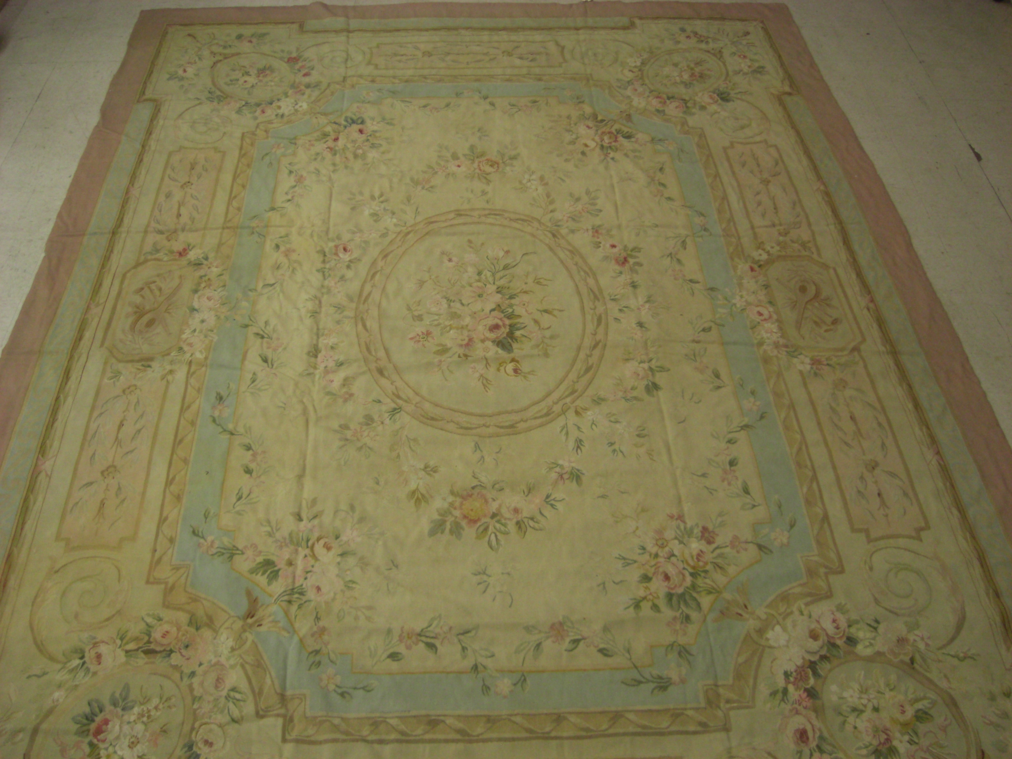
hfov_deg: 49.0
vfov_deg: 37.7
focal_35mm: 38
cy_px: 380
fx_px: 1111
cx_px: 506
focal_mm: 7.9
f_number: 2.8
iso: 400
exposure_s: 1/80
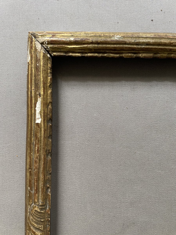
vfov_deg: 67.3
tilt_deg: -88.7
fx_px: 176
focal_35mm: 26
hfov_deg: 53.1
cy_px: 118
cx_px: 88
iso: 100
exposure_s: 1/121
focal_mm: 4.2
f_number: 1.6
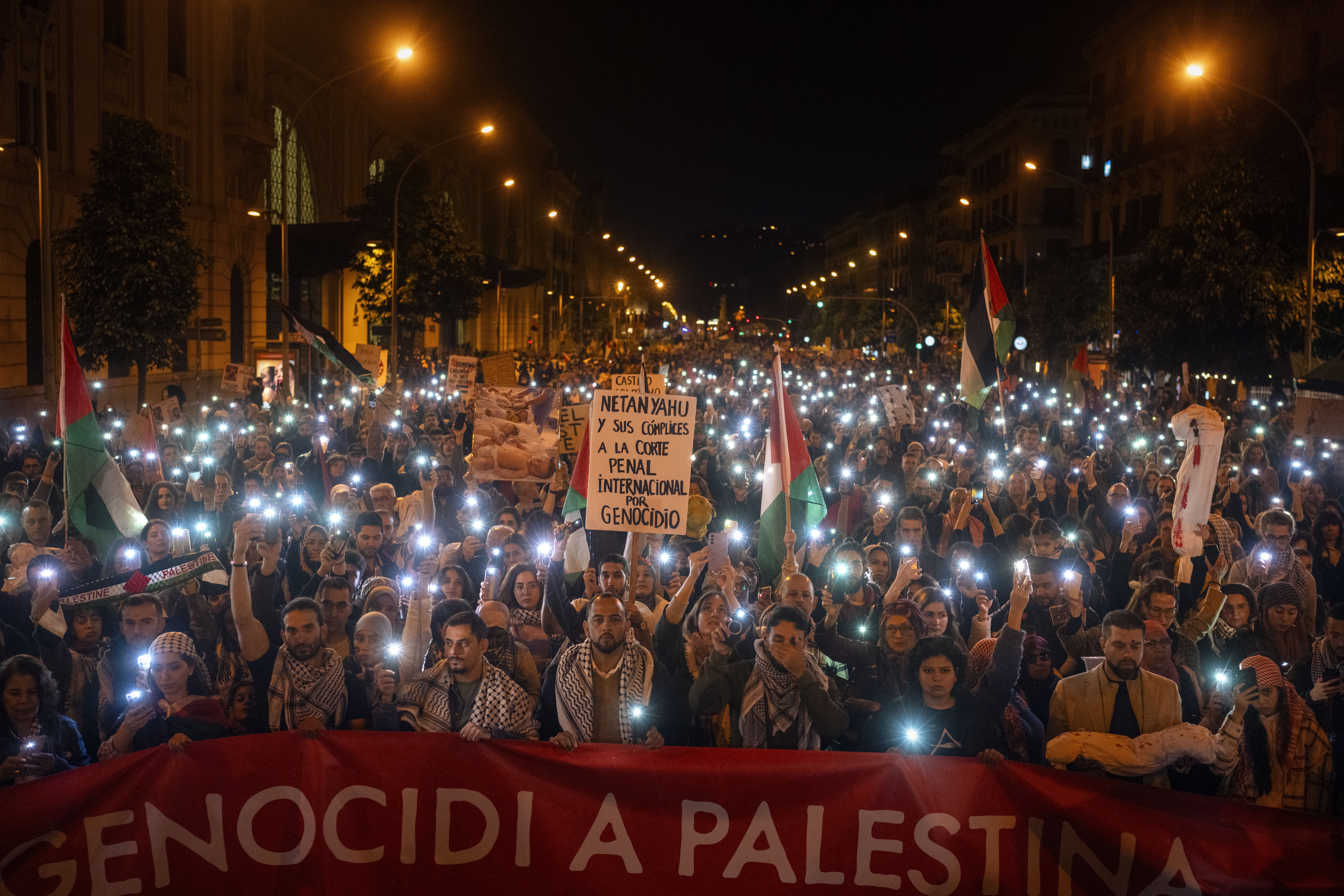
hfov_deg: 48.5
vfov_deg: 33.4
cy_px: 448
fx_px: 1493
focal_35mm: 40
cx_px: 672
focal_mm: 40
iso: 3200
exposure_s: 1/200
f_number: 2.8
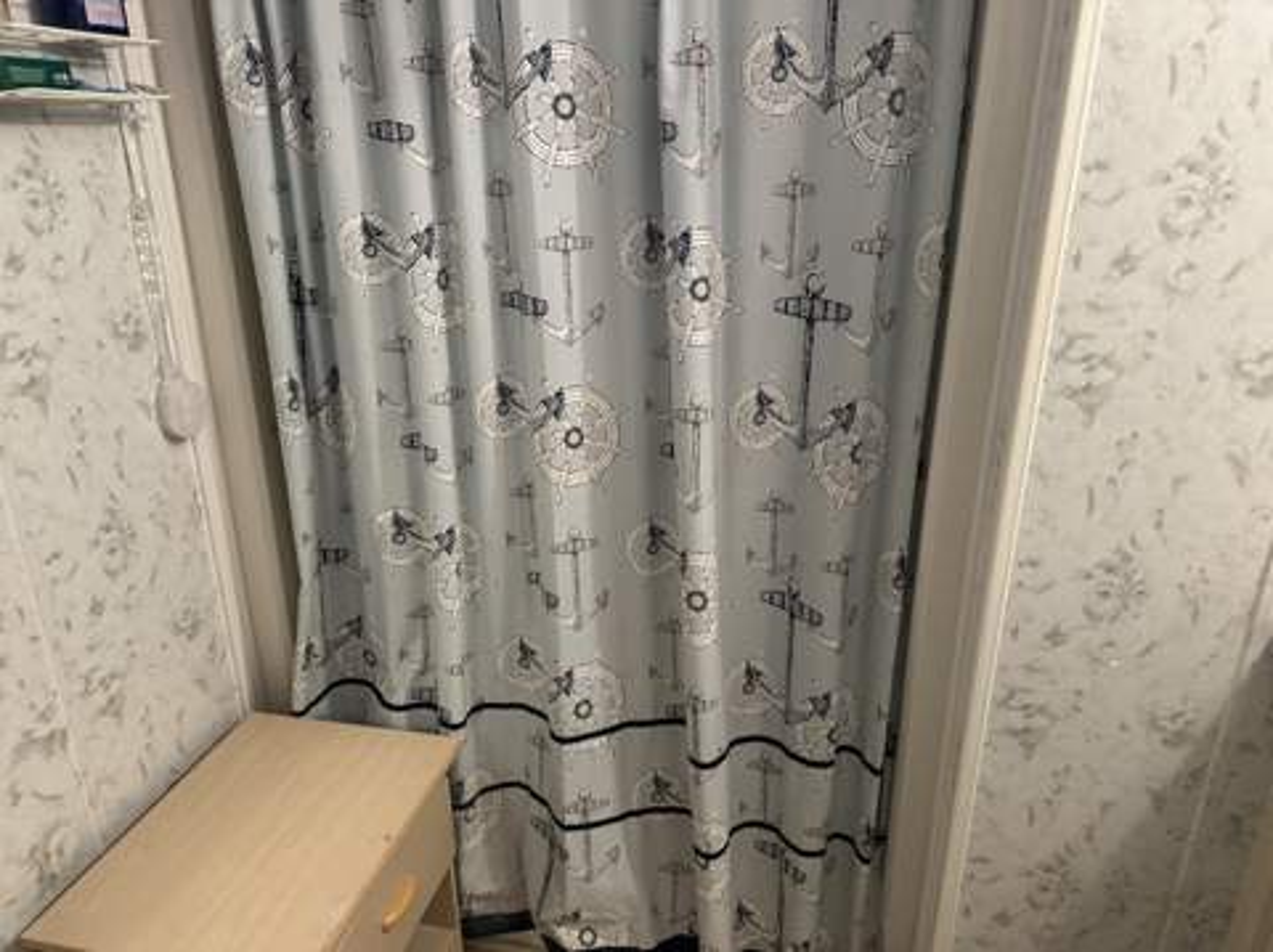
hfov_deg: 71.7
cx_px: 636
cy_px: 476
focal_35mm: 24
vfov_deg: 56.7
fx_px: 882
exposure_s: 1/60
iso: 320
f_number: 1.78
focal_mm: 6.86
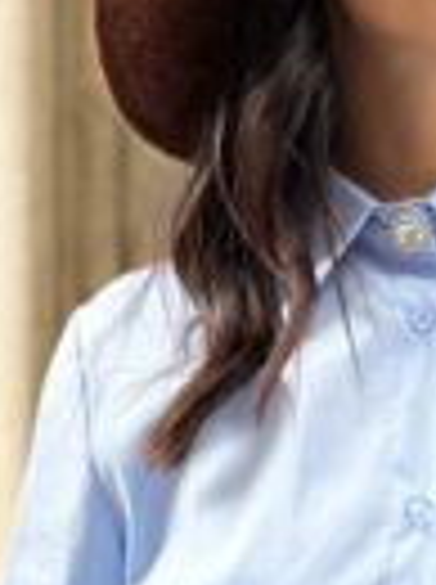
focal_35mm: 148
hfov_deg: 9.9
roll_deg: +0.4
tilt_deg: +5.2
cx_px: 427
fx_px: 2494
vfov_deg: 13.4
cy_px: 274
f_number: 1.78
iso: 80
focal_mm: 6.76
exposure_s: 1/611
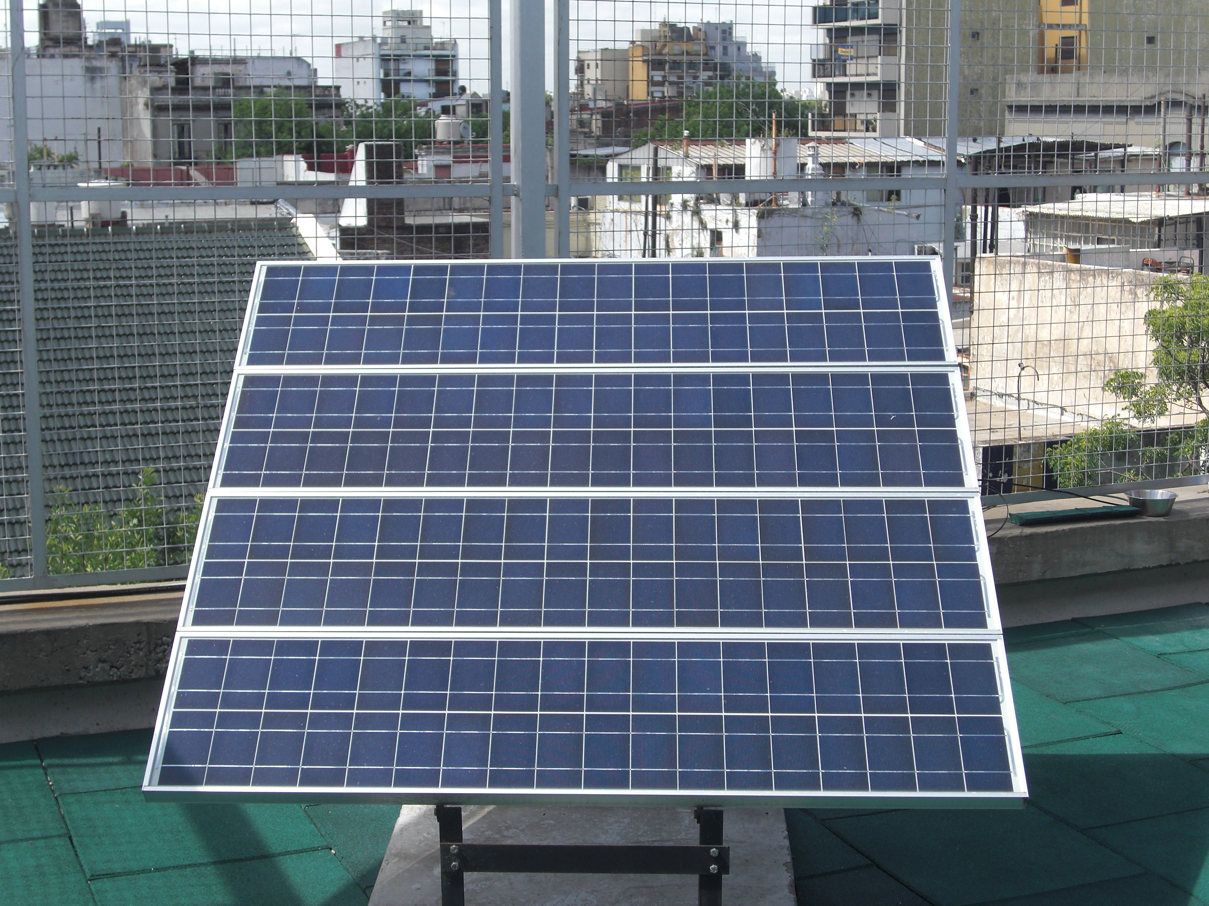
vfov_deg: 26.6
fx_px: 1921
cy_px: 453
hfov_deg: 34.9
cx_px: 604
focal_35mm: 55
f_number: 3.6
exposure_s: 1/500
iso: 50
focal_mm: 9.8
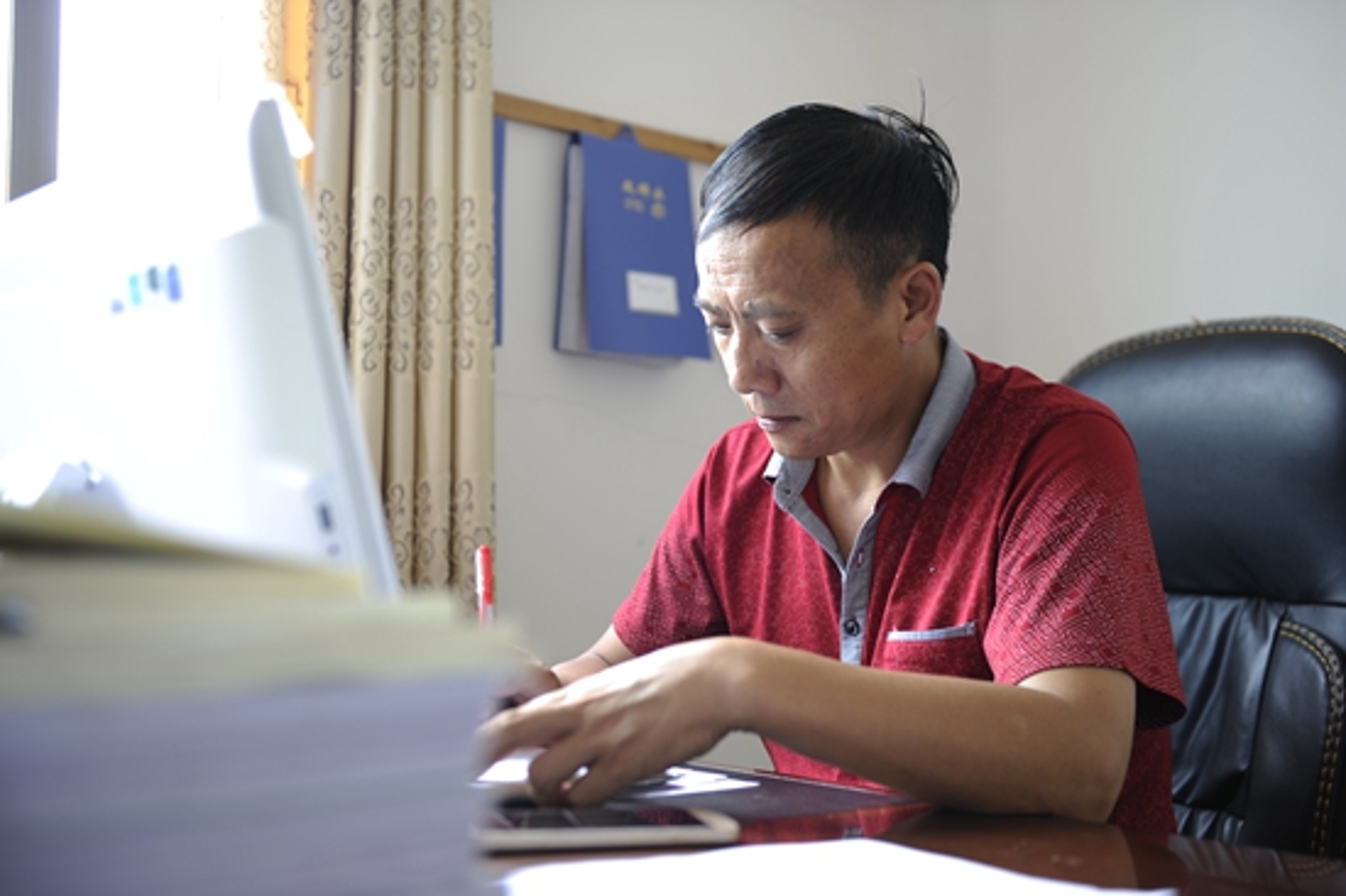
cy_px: 448
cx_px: 673
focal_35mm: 42
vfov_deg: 31.9
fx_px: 1569
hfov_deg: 46.4
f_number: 2.8
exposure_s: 1/30
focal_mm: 42
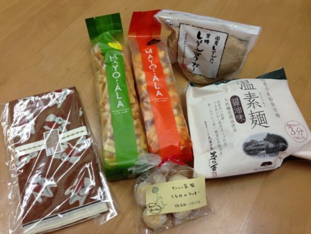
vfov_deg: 43.0
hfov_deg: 55.3
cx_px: 156
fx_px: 297
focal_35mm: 33
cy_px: 117
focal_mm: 4.13
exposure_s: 1/60
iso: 64
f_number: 2.4
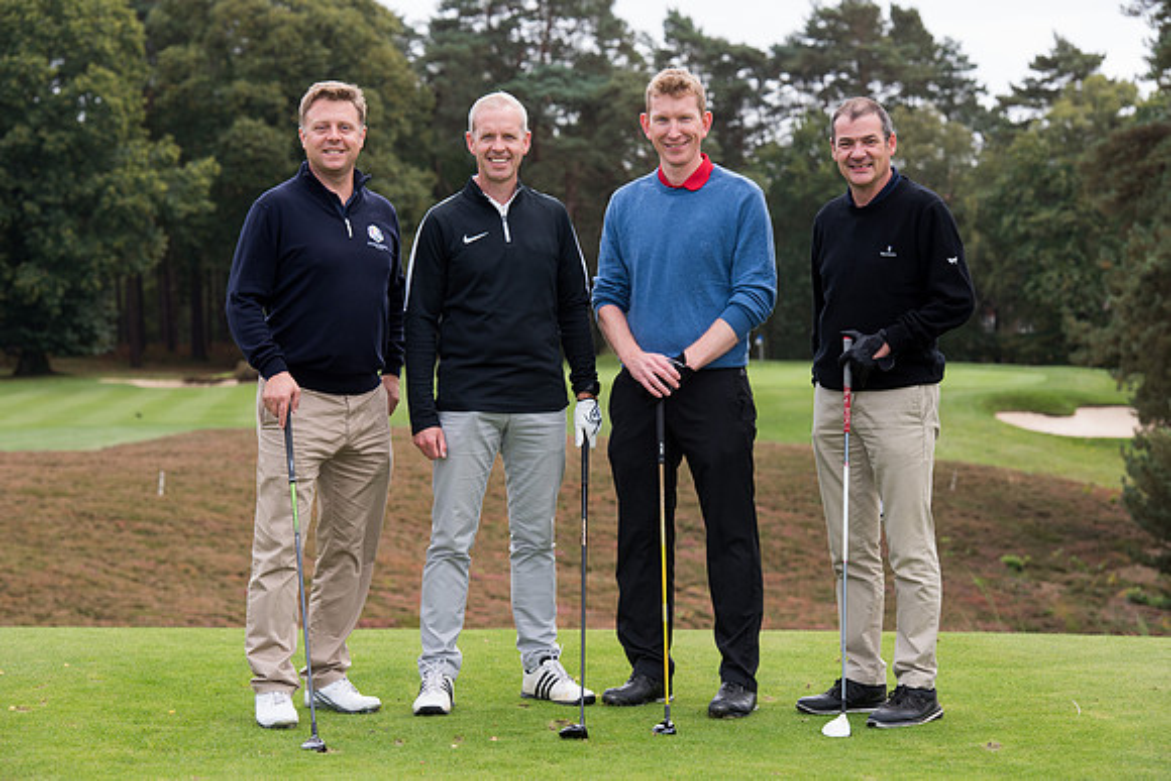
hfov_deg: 17.1
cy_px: 390
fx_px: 3904
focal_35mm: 120
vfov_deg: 11.4
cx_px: 586
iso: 400
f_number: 7.1
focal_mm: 120
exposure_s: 1/250
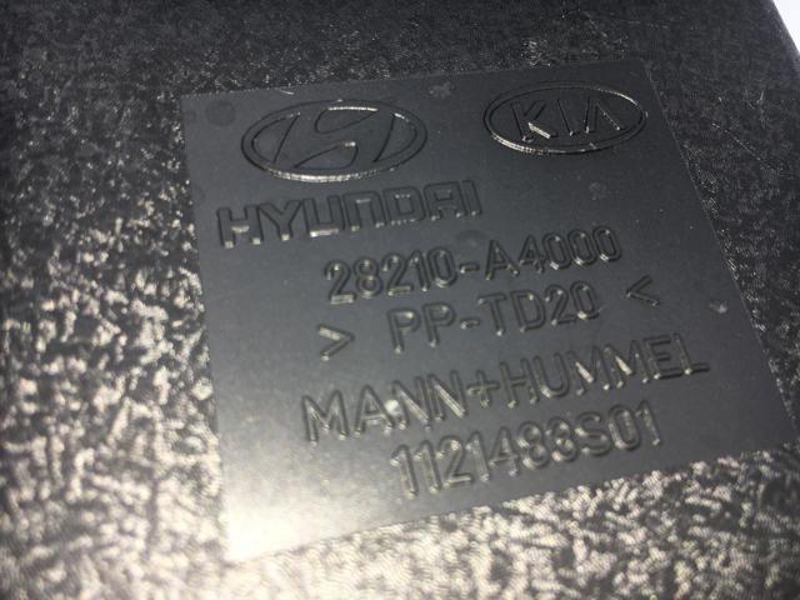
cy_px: 300
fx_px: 670
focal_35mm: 29
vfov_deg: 48.2
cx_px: 400
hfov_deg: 61.7
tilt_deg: -48.6
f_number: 2.2
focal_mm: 4.15
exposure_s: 1/105
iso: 25
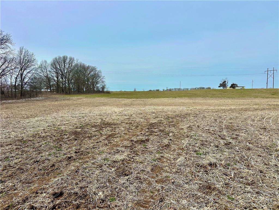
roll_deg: -0.5
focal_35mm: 24
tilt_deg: -4.4
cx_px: 140
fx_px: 193
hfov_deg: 71.6
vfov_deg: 56.8
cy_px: 105
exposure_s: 1/8197
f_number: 1.78
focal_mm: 6.86
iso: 80
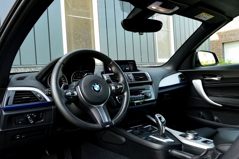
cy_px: 80
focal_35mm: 30
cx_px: 120
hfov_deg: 62.0
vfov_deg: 43.5
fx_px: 199
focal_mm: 20
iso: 800
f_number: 8
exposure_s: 1/60
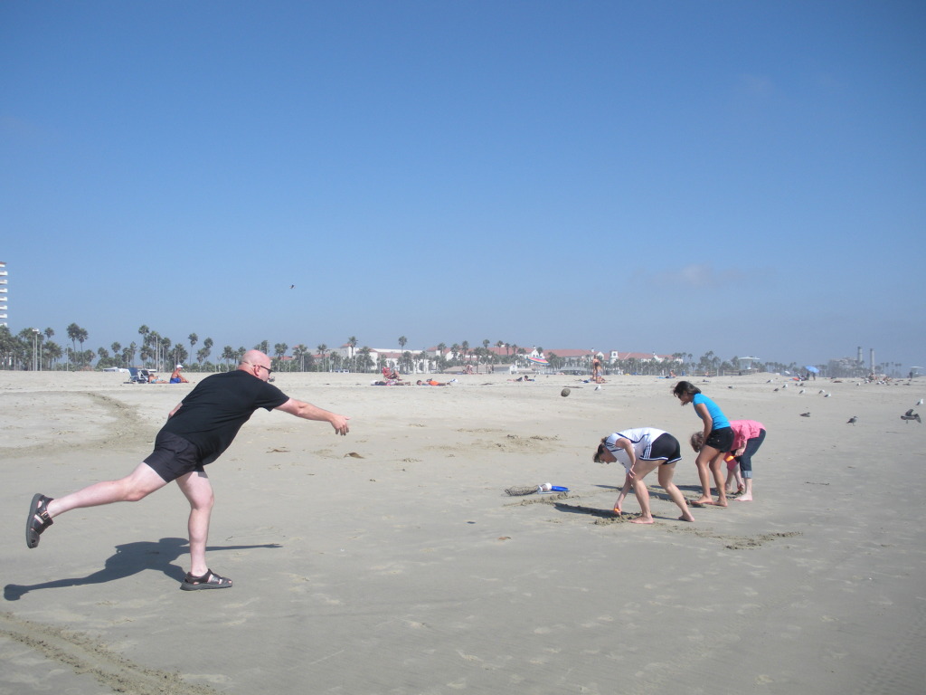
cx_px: 463
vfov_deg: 39.7
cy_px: 348
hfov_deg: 51.4
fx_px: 963
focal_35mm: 36
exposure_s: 1/833
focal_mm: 6.3
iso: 64
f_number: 3.5
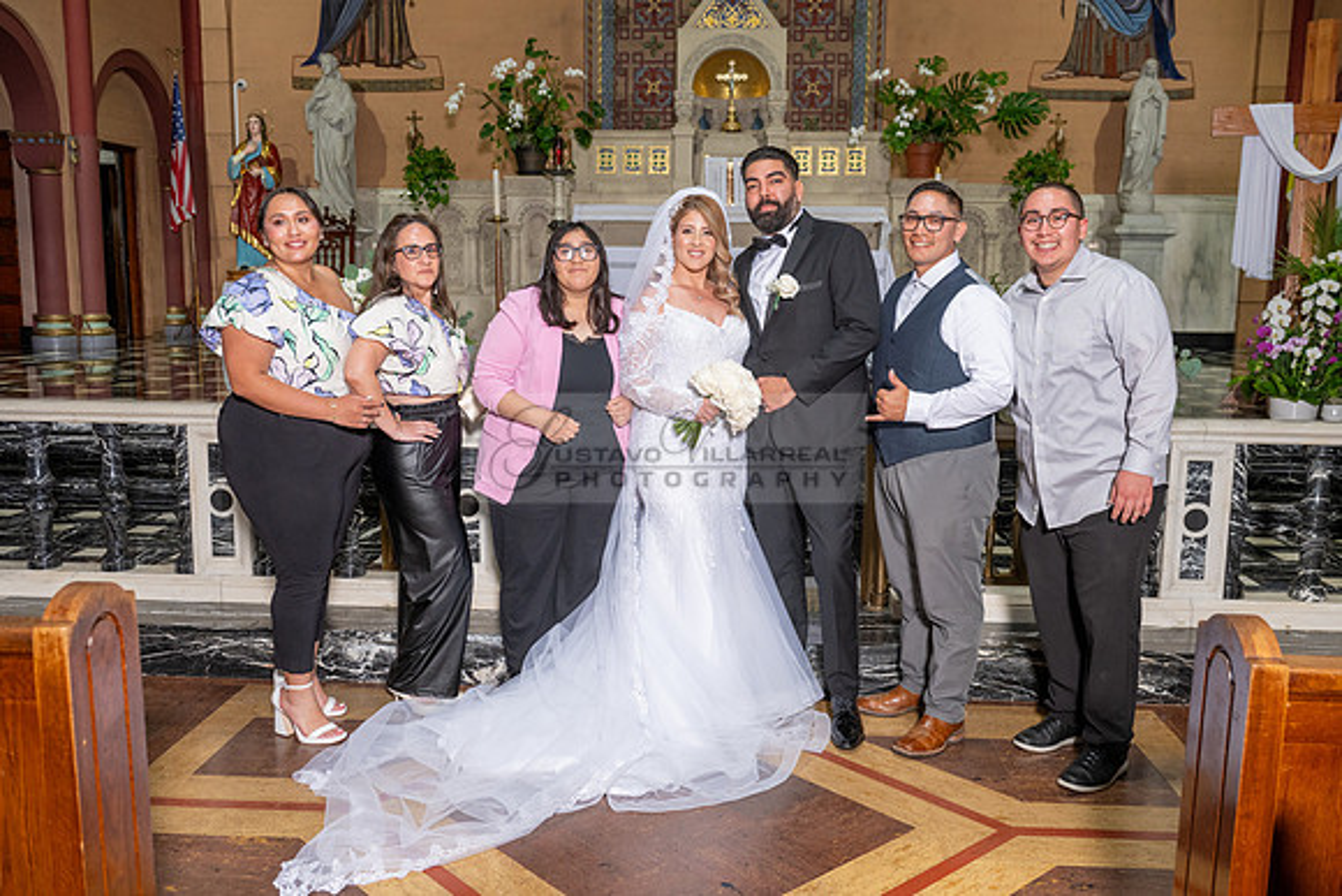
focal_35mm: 32
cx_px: 671
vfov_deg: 40.7
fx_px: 1206
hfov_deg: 58.2
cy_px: 448
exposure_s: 1/200
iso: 800
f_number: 4
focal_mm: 31
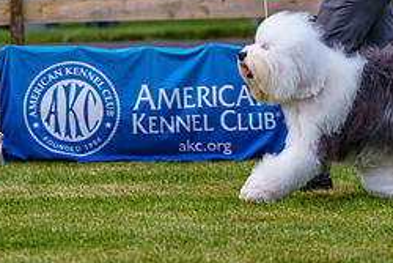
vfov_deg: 3.9
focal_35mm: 357
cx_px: 283
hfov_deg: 5.8
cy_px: -9
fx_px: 3899
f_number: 4
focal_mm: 154
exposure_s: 1/500
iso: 160
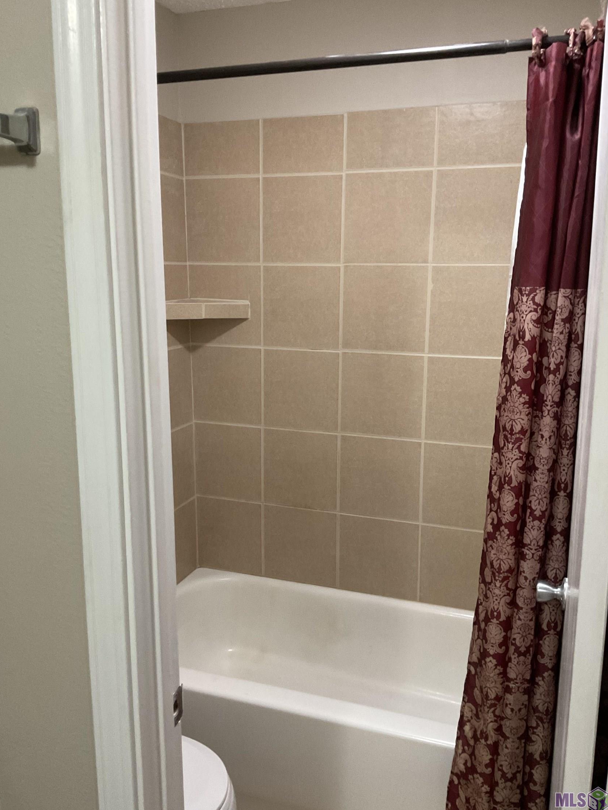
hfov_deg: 46.8
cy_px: 395
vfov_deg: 60.0
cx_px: 295
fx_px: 703
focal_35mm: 30
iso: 250
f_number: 1.8
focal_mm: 3
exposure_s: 1/60
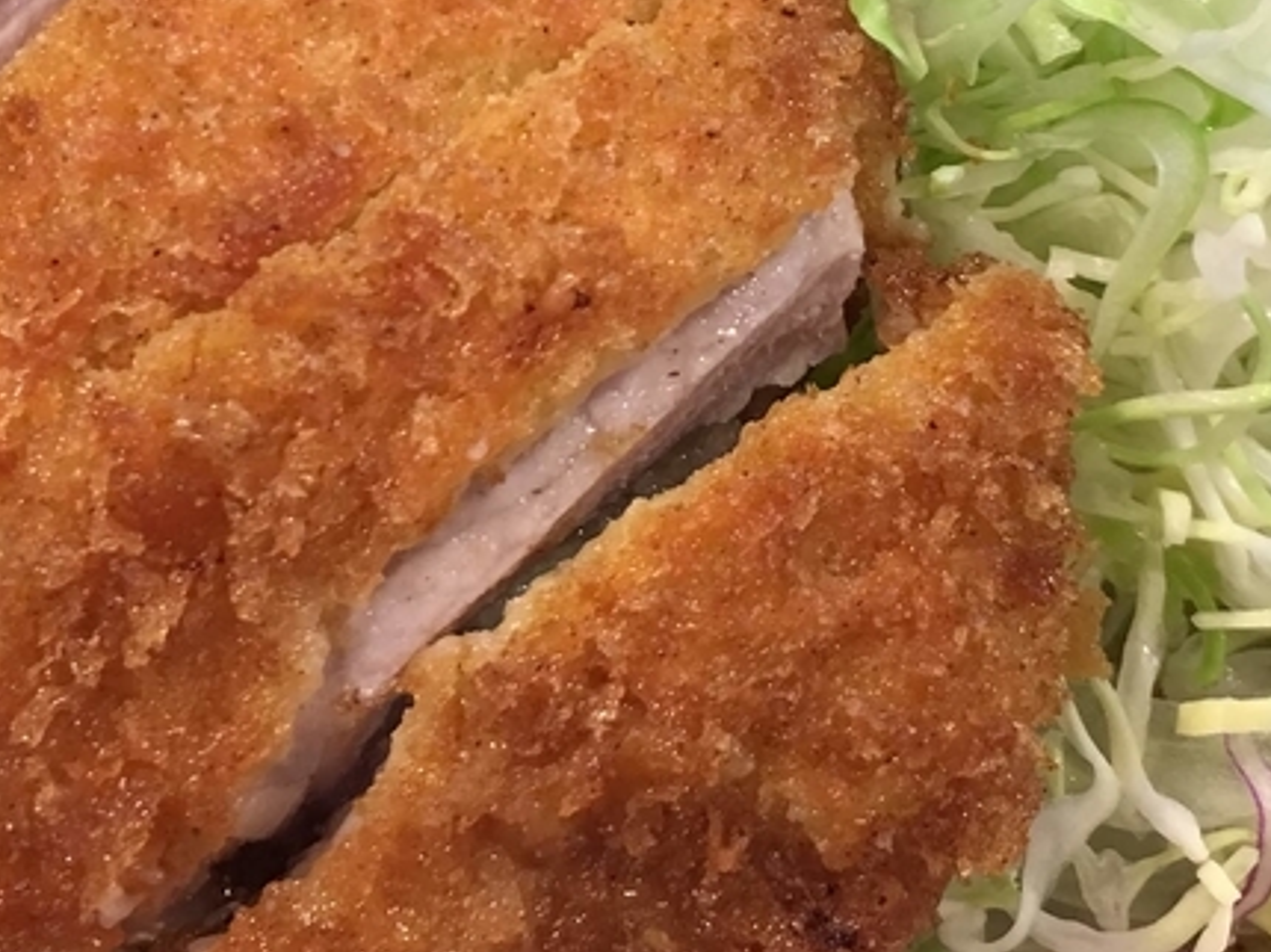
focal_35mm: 81
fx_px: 2972
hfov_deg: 24.1
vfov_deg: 17.9
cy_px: 101
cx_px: 544
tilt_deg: -45.1
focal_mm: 4.15
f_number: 2.2
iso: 50
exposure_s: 1/15
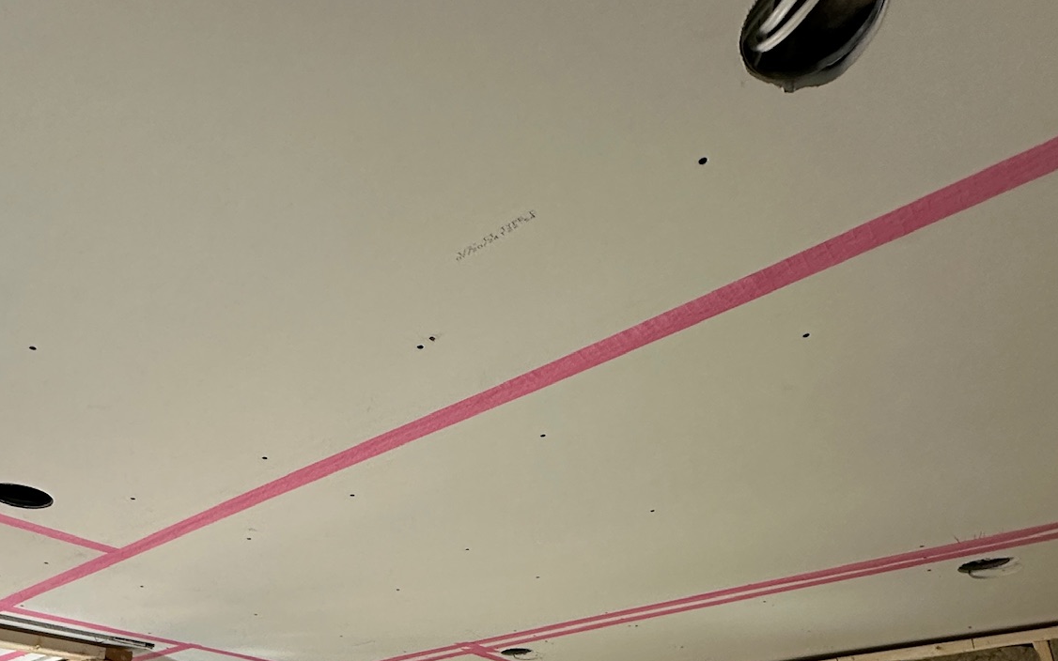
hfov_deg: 68.0
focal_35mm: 27
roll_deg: +2.1
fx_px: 779
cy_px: 555
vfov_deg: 43.3
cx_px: 450
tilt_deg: +20.5
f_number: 2.2
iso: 250
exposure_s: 1/60
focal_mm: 2.22
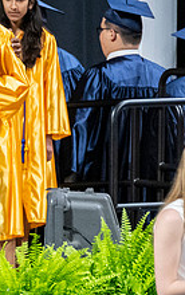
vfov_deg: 1.9
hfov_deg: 1.2
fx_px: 8730
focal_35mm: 1085
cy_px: 110
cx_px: -23
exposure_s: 1/200
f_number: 4
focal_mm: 200
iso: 2000
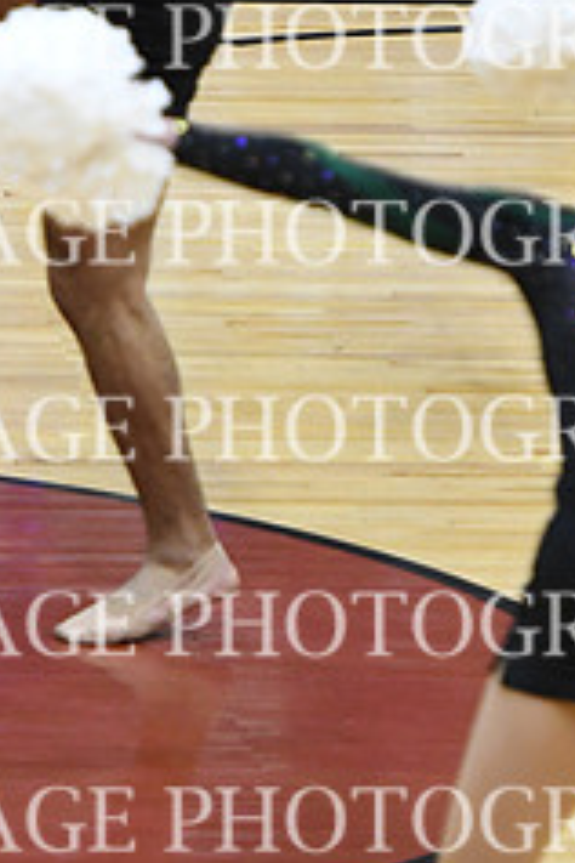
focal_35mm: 513
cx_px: 140
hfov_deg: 2.7
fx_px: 12290
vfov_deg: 4.0
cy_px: 135
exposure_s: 1/400
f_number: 2.8
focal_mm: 140
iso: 3200
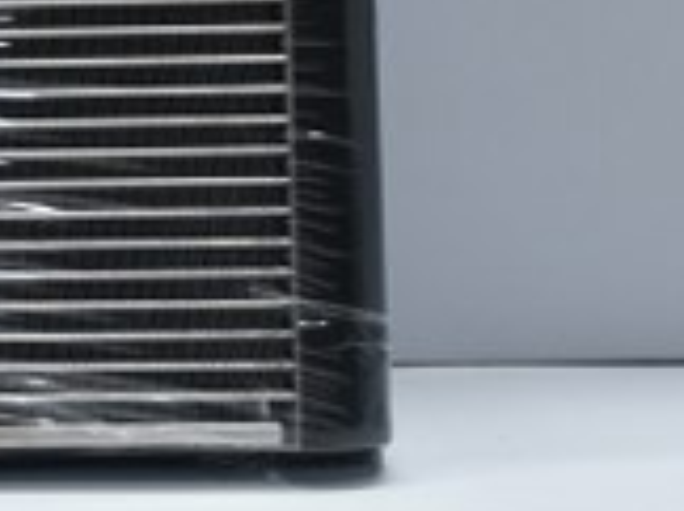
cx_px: -363
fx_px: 3427
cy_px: -241
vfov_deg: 8.4
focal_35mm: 174
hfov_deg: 10.9
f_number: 5
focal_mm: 32.5
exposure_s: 1/50
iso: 640
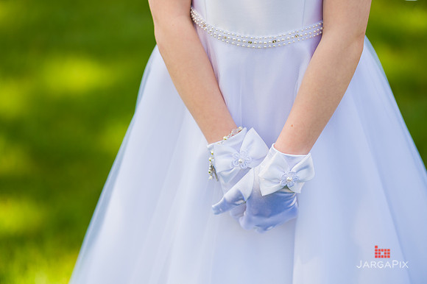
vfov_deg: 8.6
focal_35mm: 160
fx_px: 1897
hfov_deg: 12.8
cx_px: 214
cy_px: 142
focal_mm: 160
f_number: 3.2
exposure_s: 1/800
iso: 200
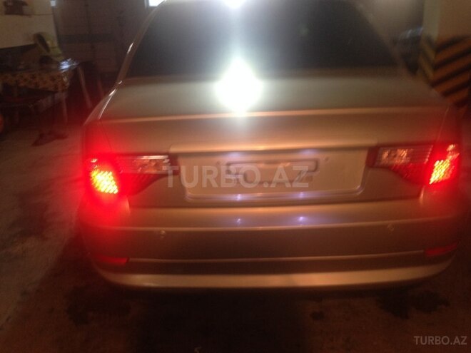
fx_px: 449
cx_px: 236
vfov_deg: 42.9
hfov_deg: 55.4
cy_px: 176
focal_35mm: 33
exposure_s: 1/20
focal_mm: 4.12
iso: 100
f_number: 2.4
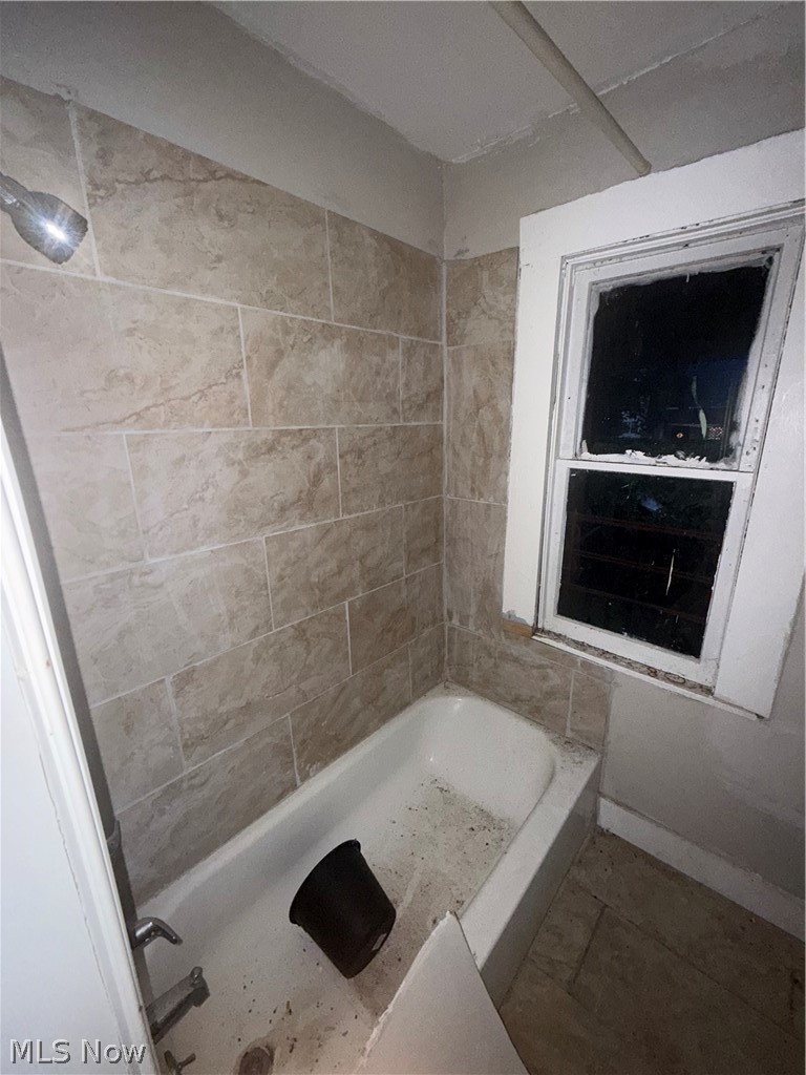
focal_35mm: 14
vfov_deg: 102.1
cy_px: 538
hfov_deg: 85.7
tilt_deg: -14.9
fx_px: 435
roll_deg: +2.2
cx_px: 403
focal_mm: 2.22
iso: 160
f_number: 2.2
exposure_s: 1/29
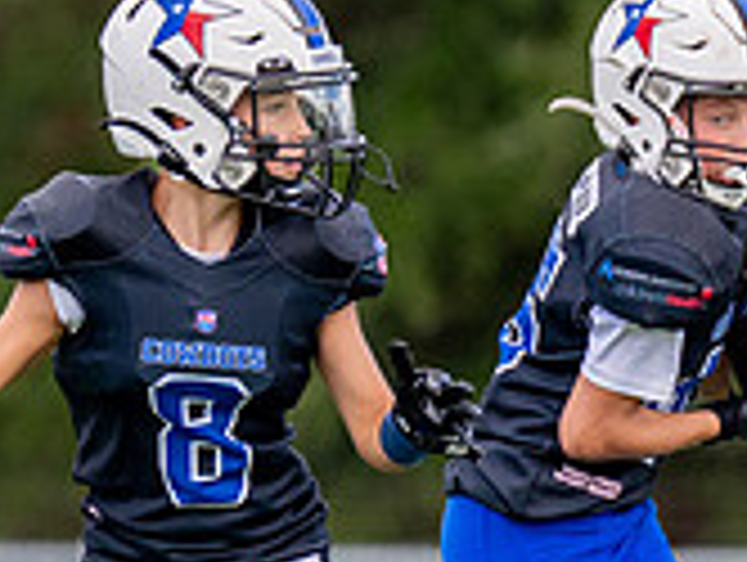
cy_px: 408
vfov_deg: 1.1
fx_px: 29304
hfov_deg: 1.5
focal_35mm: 1356
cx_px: 975
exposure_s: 1/3200
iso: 400
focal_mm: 200
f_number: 2.8
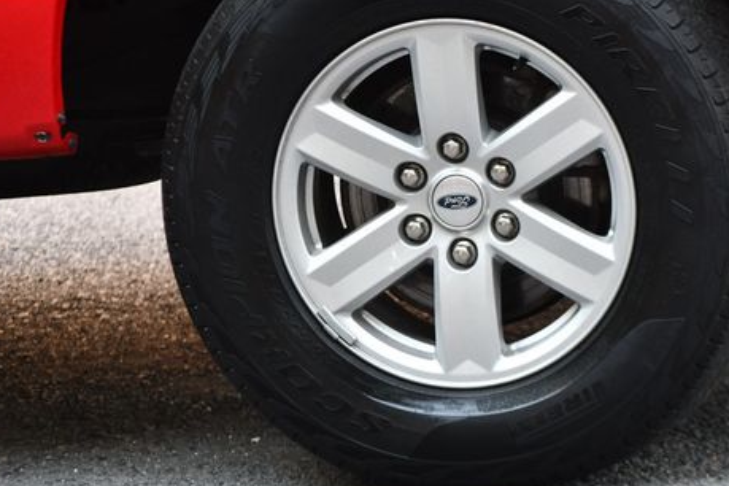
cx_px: 465
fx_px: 4657
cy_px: 181
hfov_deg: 8.9
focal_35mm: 230
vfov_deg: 6.0
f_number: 4.8
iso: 800
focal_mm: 110
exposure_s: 1/250
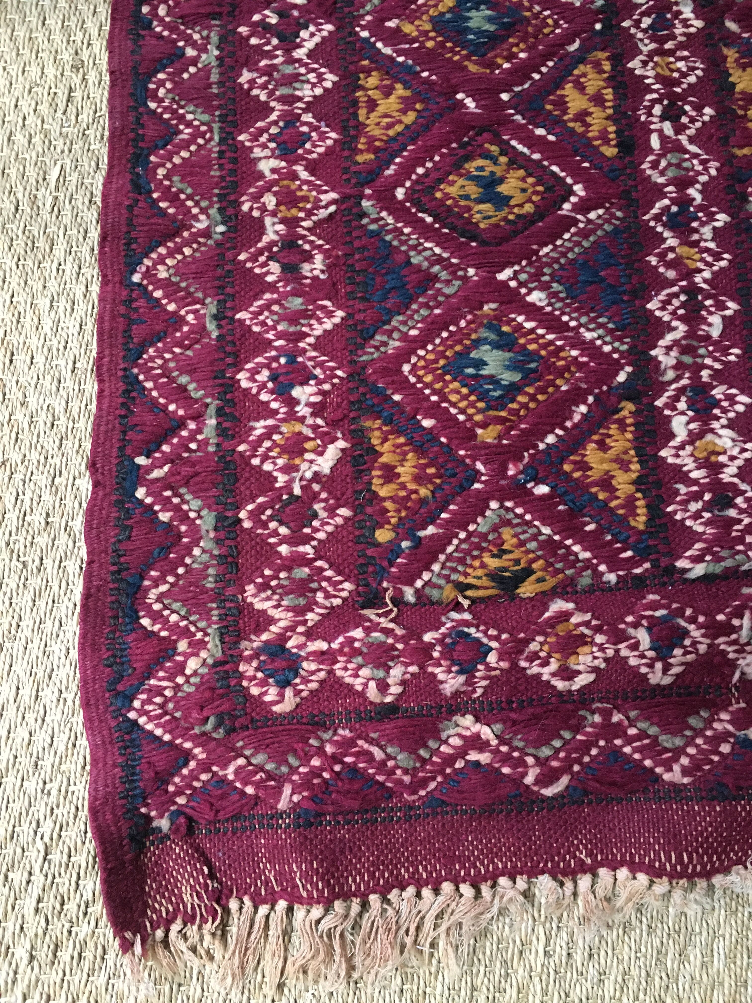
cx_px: 376
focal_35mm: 29
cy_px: 502
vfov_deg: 61.7
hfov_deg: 48.2
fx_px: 840
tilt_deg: -78.7
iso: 200
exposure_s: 1/17
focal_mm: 4.15
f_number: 2.2
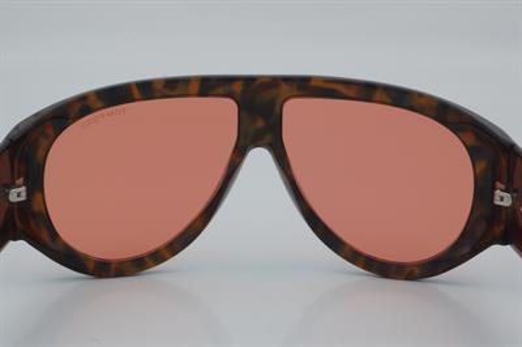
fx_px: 1195
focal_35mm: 82
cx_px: 261
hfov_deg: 24.6
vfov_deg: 16.5
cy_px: 174
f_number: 32
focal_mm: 55
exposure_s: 1/4
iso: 100
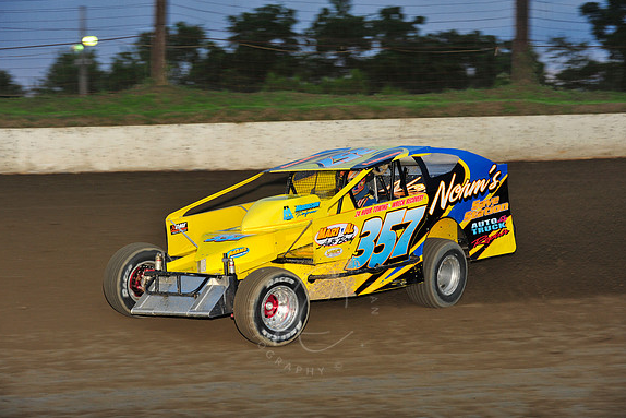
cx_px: 312
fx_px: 1844
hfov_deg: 19.3
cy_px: 208
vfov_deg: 12.9
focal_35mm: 106
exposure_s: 1/320
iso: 640
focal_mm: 105
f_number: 6.3
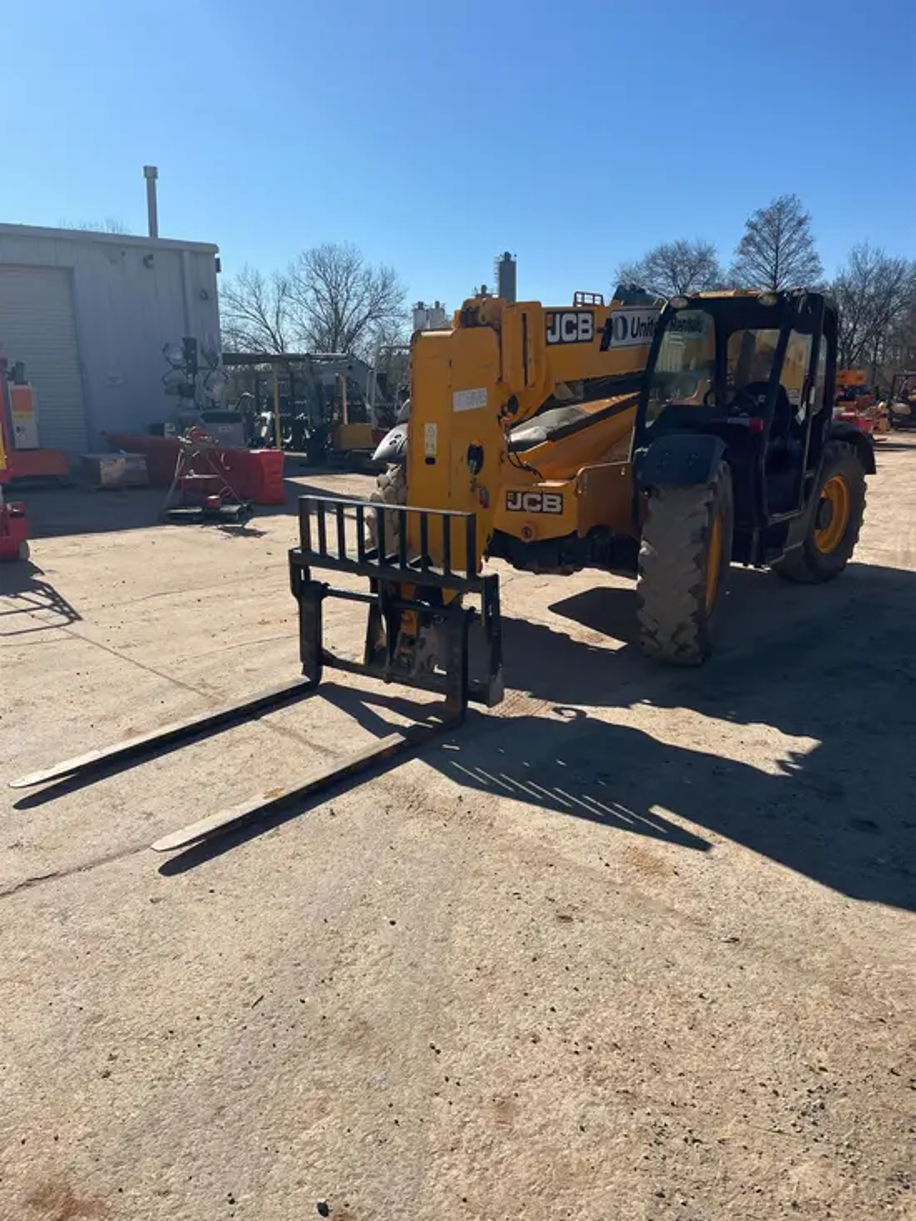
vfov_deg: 67.3
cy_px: 610
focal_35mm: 26
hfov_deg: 53.1
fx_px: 917
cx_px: 458
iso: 50
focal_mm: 5.1
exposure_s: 1/4854
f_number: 1.6
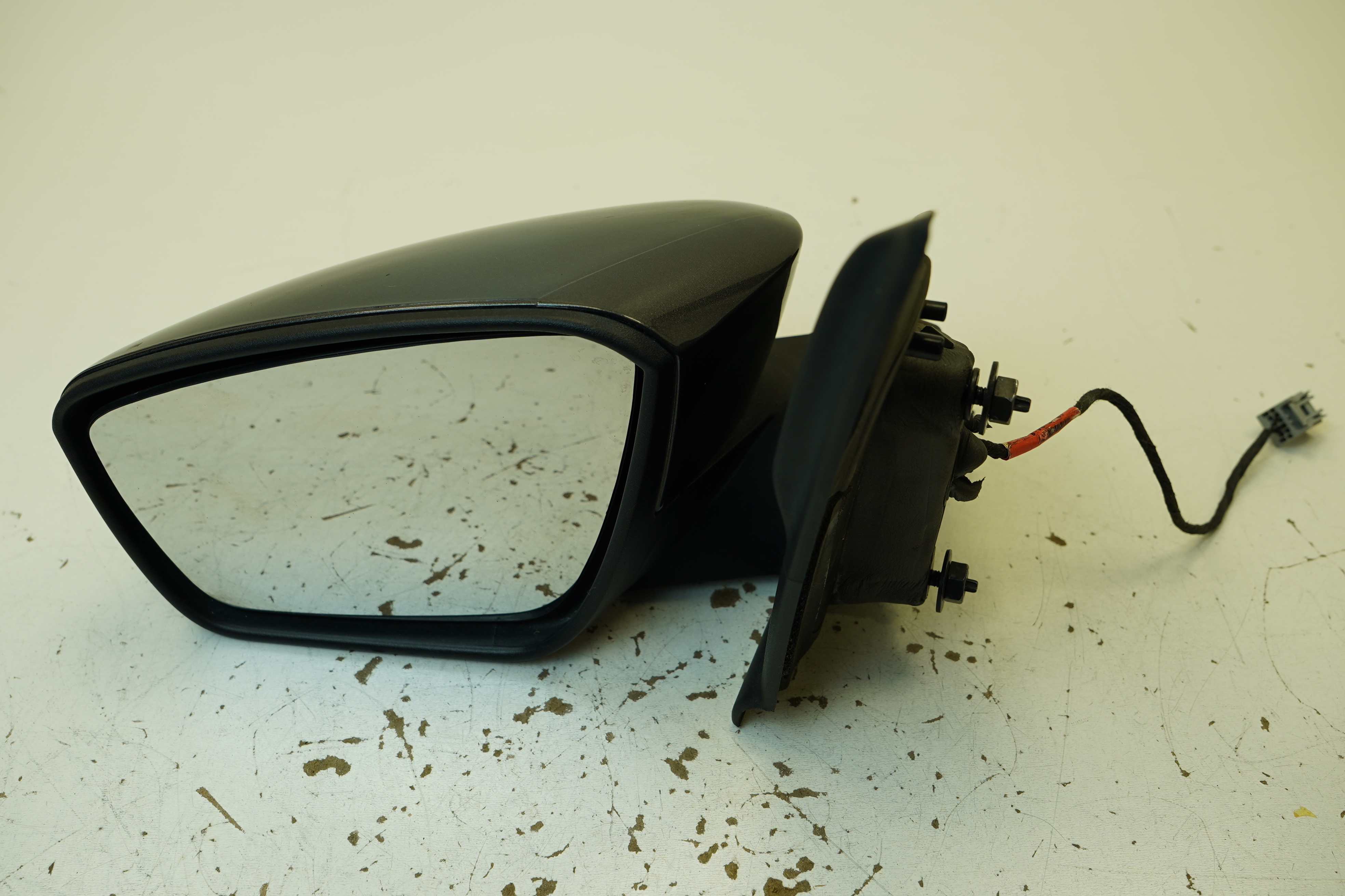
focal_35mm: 36
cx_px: 672
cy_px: 448
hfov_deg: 53.1
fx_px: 1345
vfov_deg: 36.9
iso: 100
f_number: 5
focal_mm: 24
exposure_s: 1/60
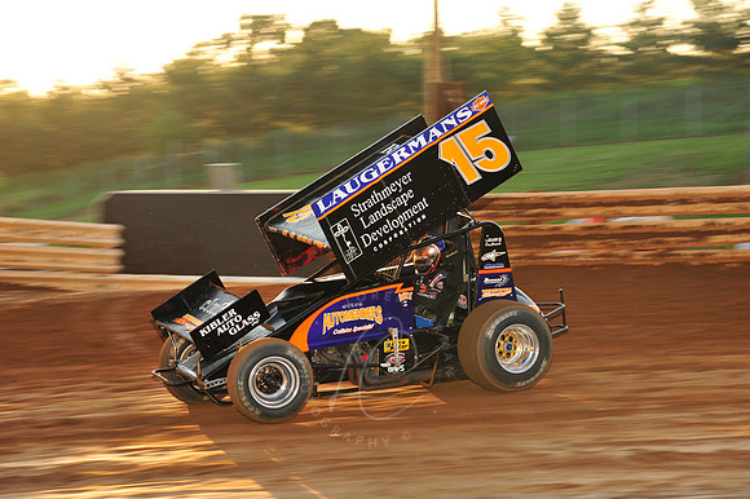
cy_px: 250
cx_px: 375
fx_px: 2498
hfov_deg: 17.1
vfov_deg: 11.4
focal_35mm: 120
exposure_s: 1/320
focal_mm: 120
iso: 640
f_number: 7.1
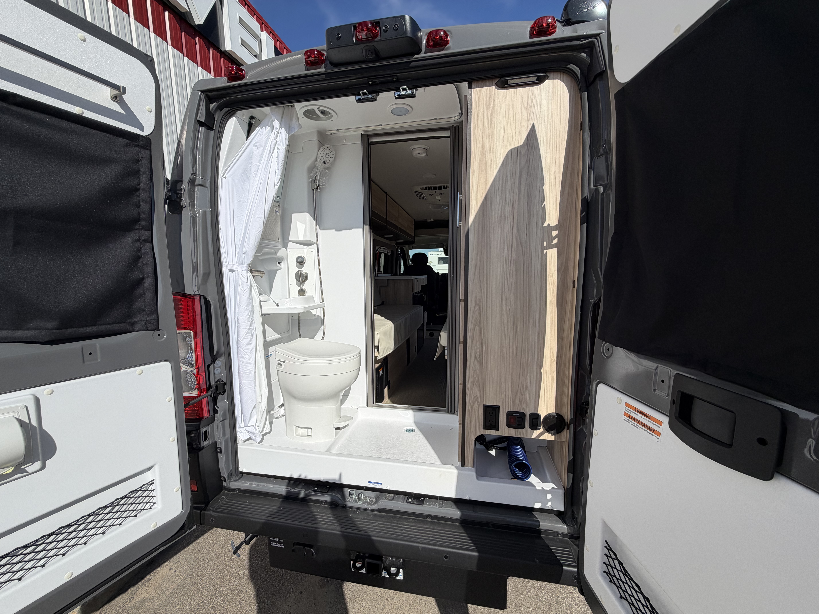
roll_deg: +1.2
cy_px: 307
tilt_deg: -7.6
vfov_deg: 85.7
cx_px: 410
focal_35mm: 14
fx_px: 331
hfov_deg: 102.1
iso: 20
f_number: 2.2
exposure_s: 1/1848
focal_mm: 2.22
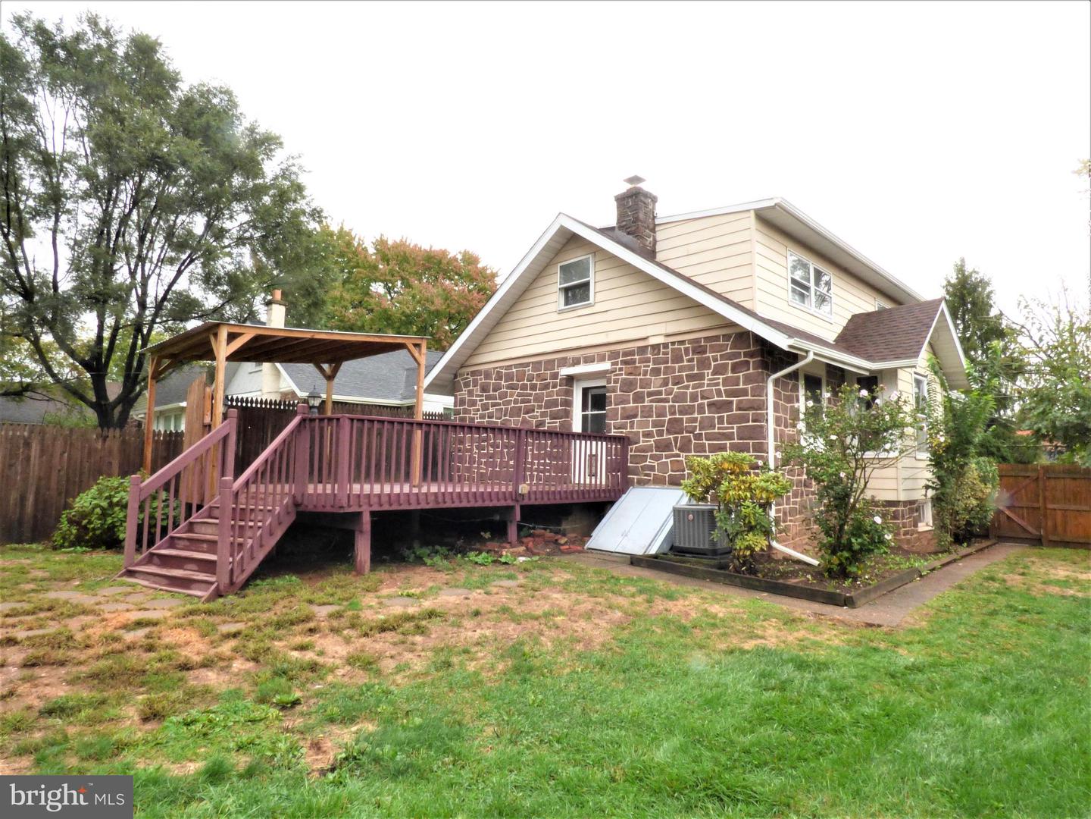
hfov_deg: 81.7
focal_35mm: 20
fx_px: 630
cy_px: 410
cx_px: 546
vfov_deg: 66.0
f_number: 7.1
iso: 250
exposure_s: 1/60
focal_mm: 3.59
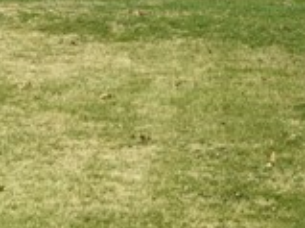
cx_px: 258
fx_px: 1391
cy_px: -211
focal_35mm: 158
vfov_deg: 8.9
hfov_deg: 12.4
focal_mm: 24
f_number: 9
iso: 200
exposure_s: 1/250
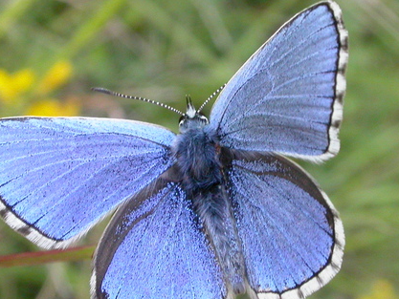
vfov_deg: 12.5
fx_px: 1372
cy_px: 140
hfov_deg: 16.5
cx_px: 233
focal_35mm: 119
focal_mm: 12.9
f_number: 6.4
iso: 200
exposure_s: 1/280
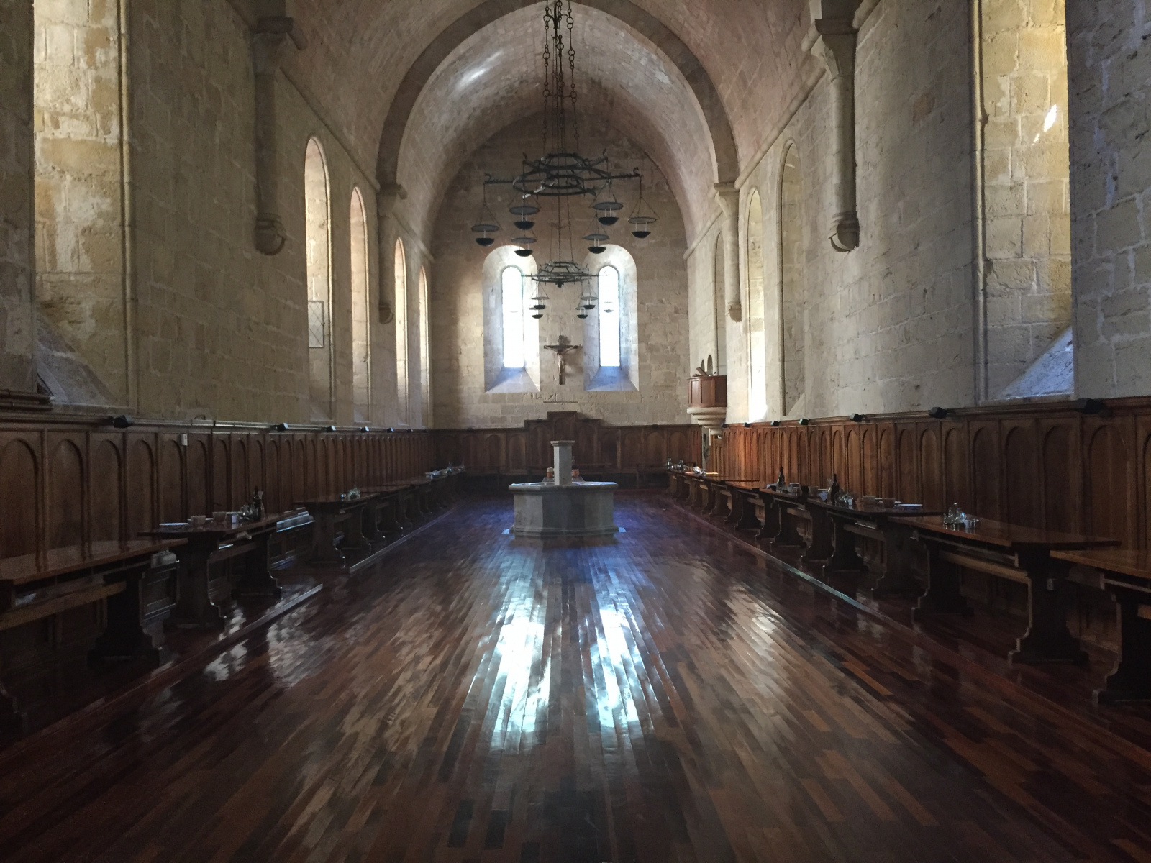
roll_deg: +0.1
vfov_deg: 48.2
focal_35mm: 29
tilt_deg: +0.5
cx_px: 576
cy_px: 432
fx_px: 964
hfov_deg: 61.7
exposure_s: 1/25
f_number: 2.2
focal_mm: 4.15
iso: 250
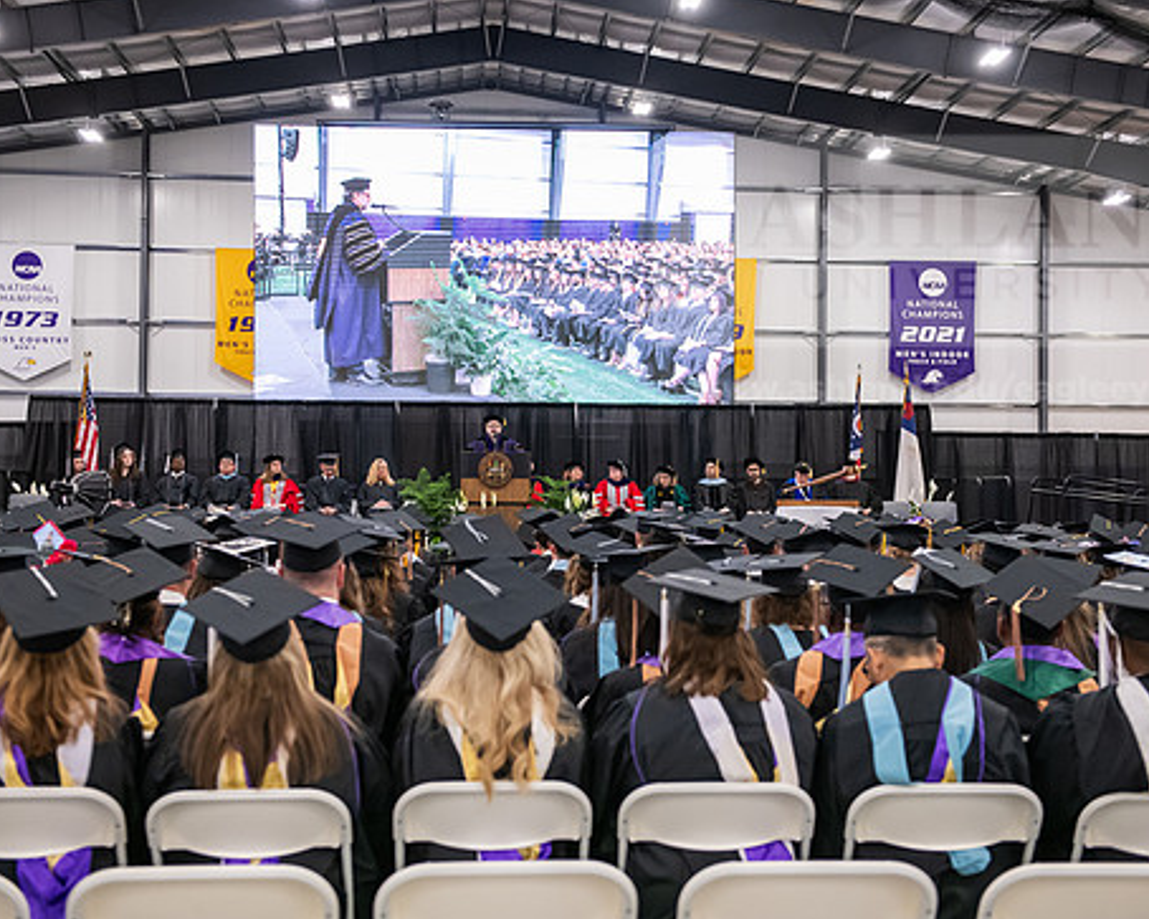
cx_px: 577
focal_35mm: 54
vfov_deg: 28.1
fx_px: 1836
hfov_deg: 34.8
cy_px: 442
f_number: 3.2
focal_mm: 45
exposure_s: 1/200
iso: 2000
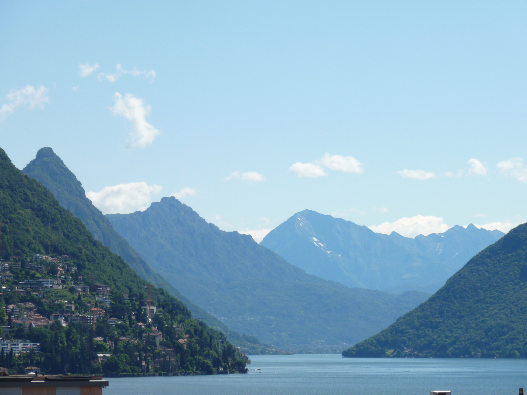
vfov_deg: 9.4
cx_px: 264
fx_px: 2405
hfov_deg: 12.5
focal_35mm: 158
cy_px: 198
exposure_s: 1/500
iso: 80
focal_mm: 25.9
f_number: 5.6
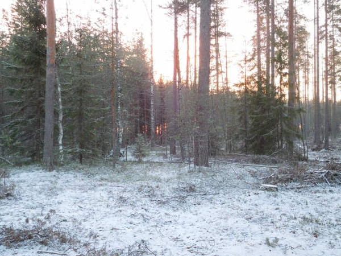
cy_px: 128
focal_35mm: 45
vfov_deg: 32.2
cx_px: 170
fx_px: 443
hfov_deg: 42.1
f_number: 4
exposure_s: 1/30
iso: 320
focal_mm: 8
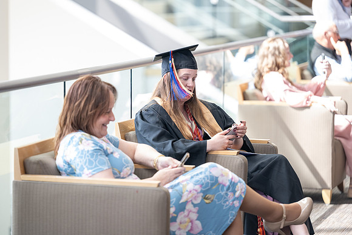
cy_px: 106
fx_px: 1554
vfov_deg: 8.6
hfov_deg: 12.9
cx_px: 159
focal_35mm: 159
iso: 640
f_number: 2.8
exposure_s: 1/320
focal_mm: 145
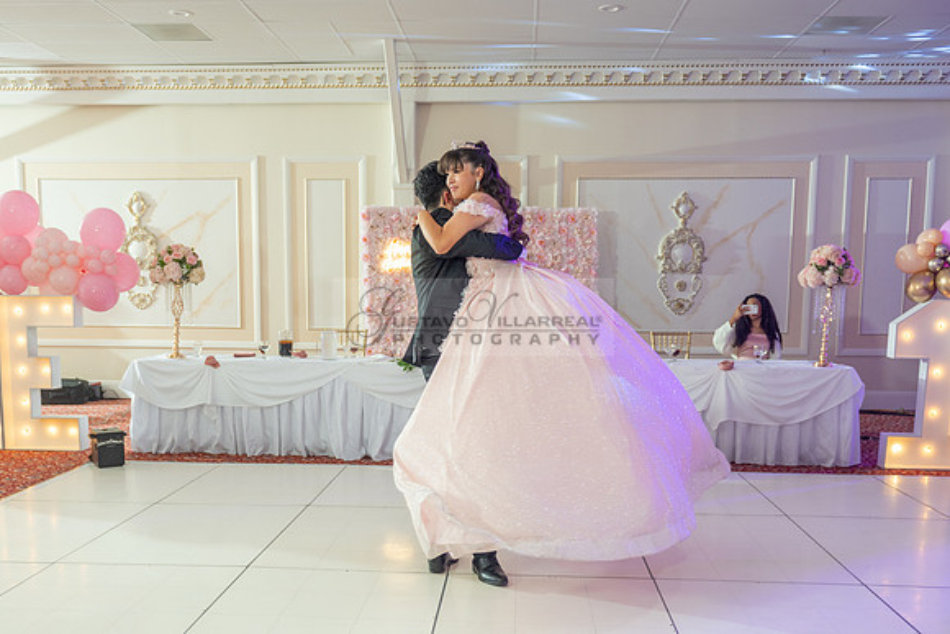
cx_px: 457
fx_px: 926
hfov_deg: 54.3
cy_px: 420
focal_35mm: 35
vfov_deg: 37.4
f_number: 2.8
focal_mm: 24
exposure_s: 1/100
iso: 400
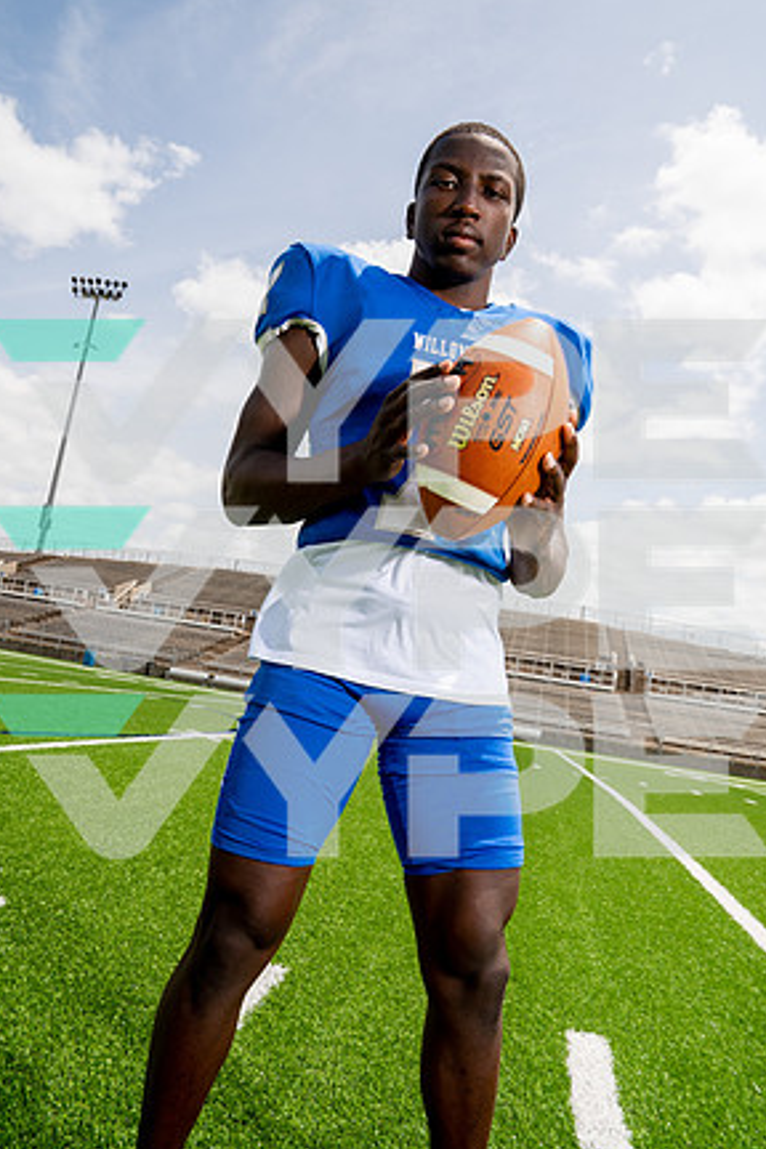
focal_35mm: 25
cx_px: 383
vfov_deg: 71.5
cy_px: 590
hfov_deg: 51.3
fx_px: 798
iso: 100
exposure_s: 1/250
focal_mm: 24
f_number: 8
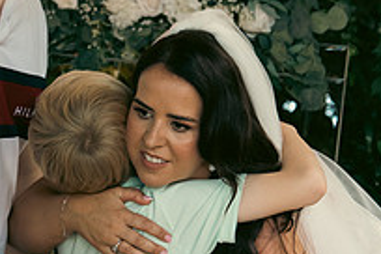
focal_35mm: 182
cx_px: 226
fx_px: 1926
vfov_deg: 7.5
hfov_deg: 11.3
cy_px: 253
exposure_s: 1/200
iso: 500
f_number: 3.5
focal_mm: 43
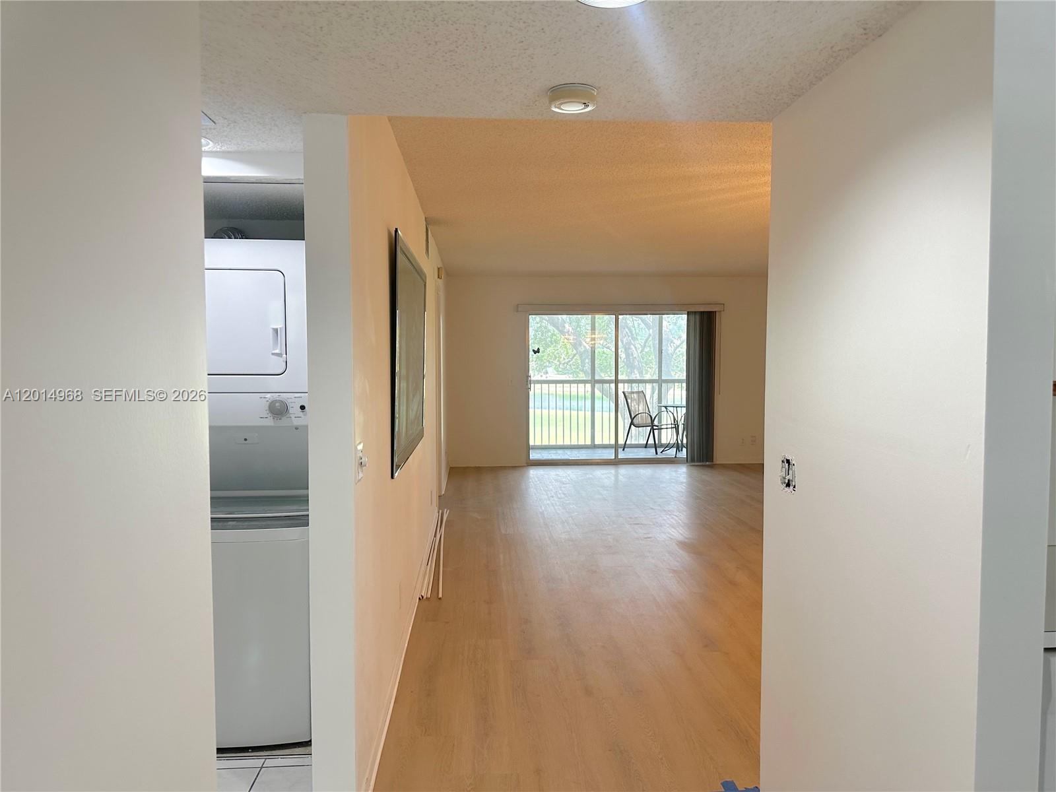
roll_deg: -1.0
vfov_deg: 56.8
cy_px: 396
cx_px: 528
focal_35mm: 24
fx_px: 732
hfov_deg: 71.6
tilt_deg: -1.0
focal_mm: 6.86
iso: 160
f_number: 1.78
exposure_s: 1/120
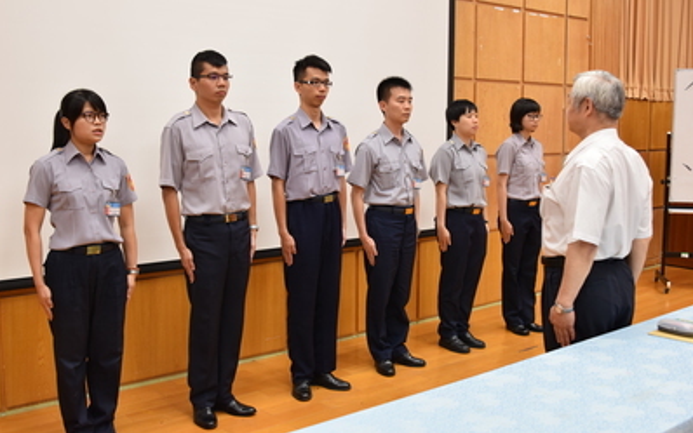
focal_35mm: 42
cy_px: 204
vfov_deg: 30.9
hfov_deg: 47.7
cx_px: 346
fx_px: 784
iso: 560
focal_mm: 27
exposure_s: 1/80
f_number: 4
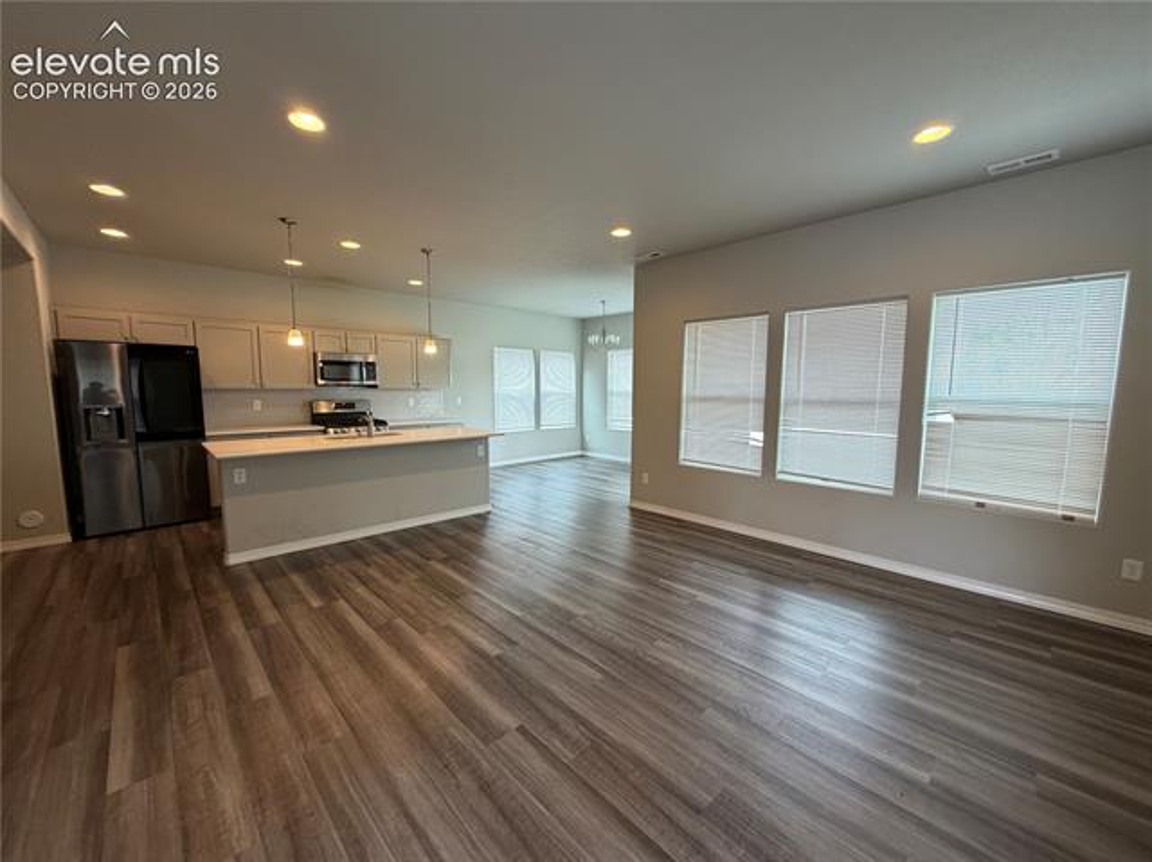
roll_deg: -0.2
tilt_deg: -5.0
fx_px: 466
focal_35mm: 14
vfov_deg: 85.6
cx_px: 576
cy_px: 431
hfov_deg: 102.1
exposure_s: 1/120
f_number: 2.2
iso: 250
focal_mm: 2.22
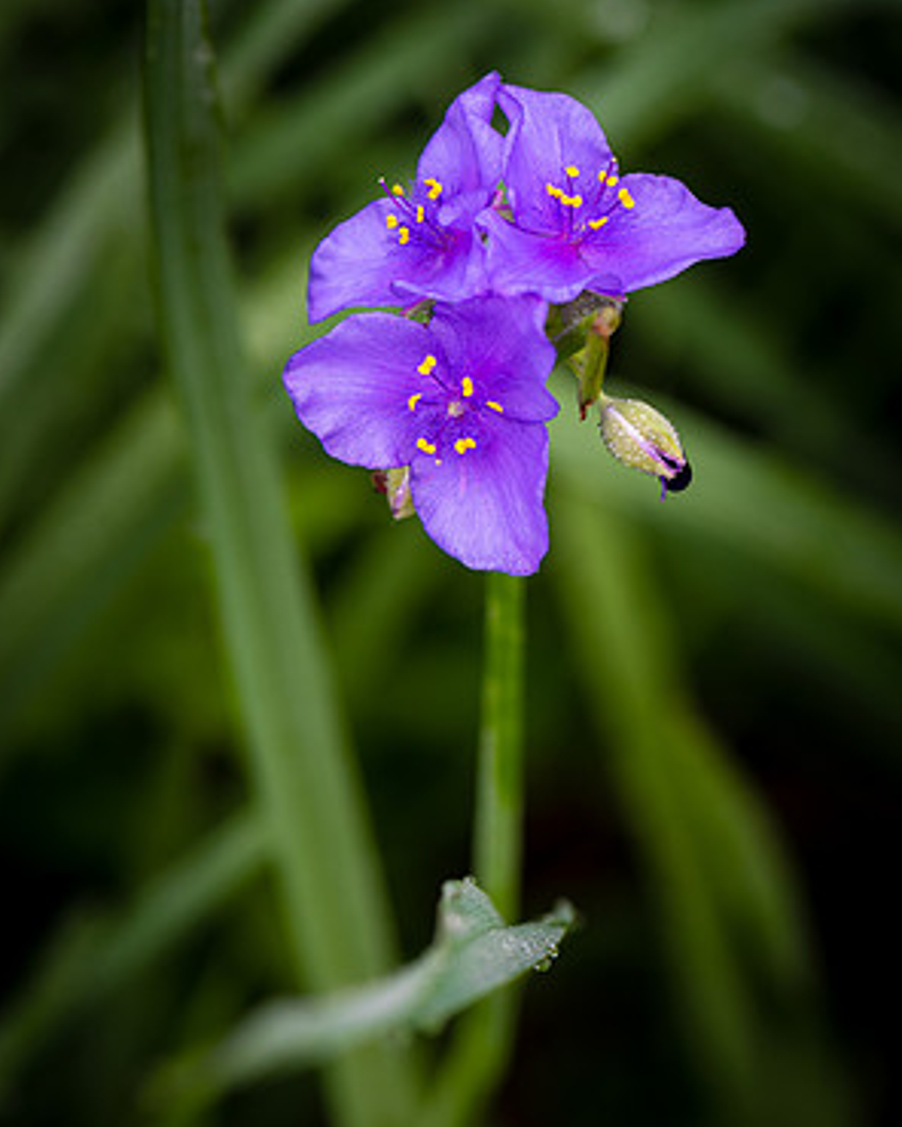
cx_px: 454
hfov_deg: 12.9
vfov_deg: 16.0
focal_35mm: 120
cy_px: 579
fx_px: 4004
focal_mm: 105
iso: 100
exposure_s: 1/45
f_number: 8
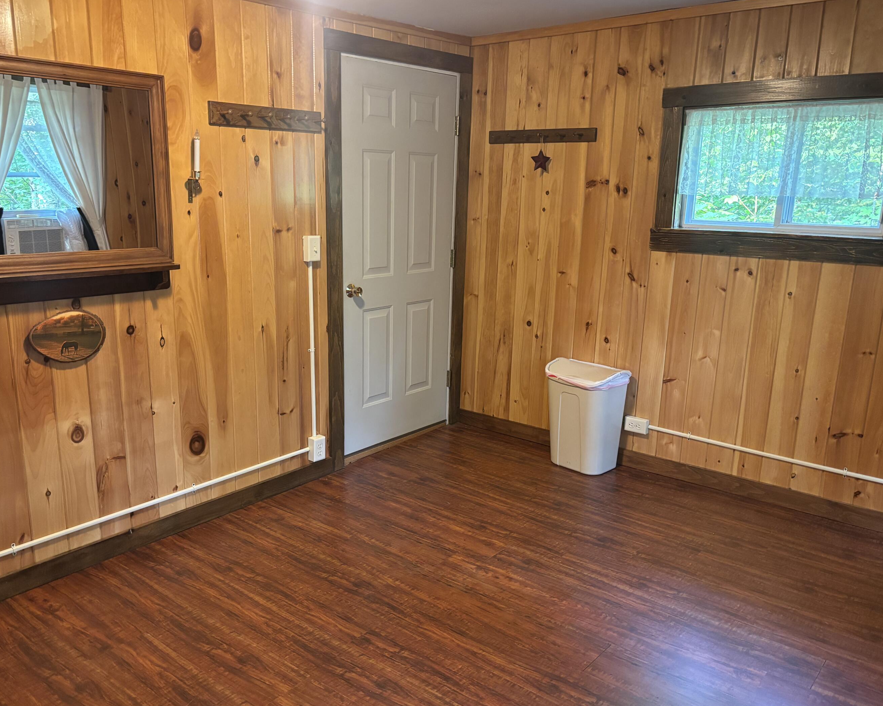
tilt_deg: -14.3
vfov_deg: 50.0
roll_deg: -1.3
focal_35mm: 29
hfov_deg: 60.4
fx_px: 758
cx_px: 427
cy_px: 365
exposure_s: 1/60
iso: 500
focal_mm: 5.96
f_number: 1.6
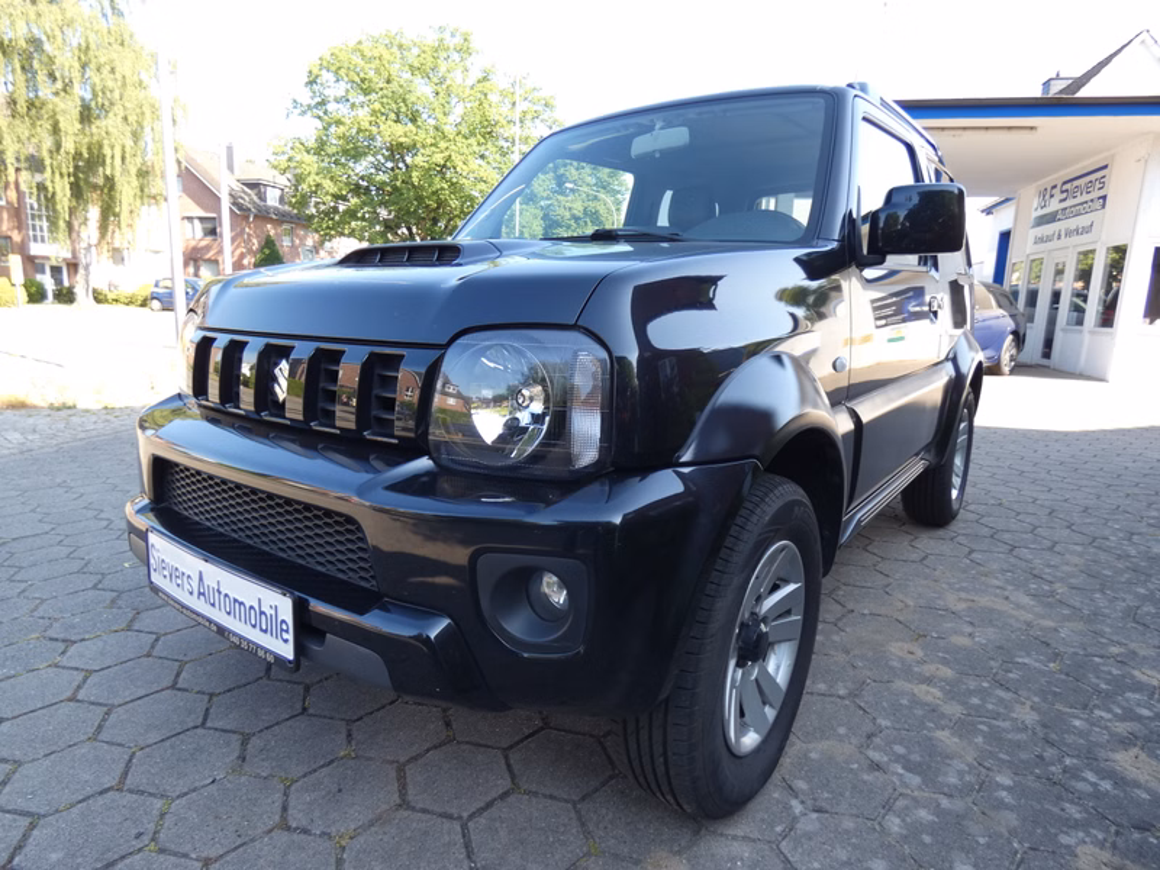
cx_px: 580
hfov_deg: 81.7
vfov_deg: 66.0
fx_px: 670
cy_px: 435
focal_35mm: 20
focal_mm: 3.6
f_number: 2.8
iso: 80
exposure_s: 1/160
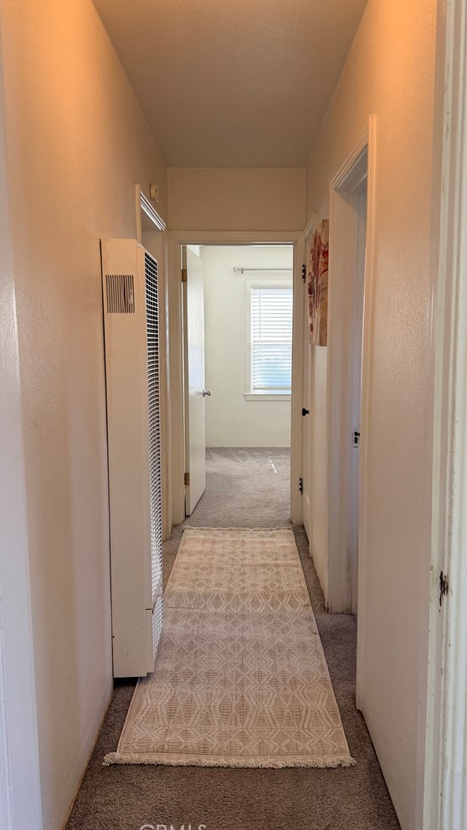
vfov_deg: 69.9
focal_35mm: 27
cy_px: 416
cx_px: 242
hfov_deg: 42.9
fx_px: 594
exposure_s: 1/144
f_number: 1.78
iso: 200
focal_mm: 6.76
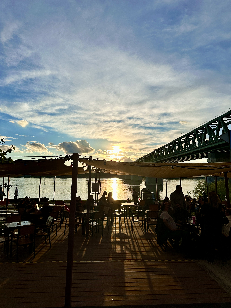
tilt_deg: +8.1
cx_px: 116
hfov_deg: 56.8
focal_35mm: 24
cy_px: 154
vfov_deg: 71.6
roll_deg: -1.4
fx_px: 214
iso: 80
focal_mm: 6.86
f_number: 1.78
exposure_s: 1/9709
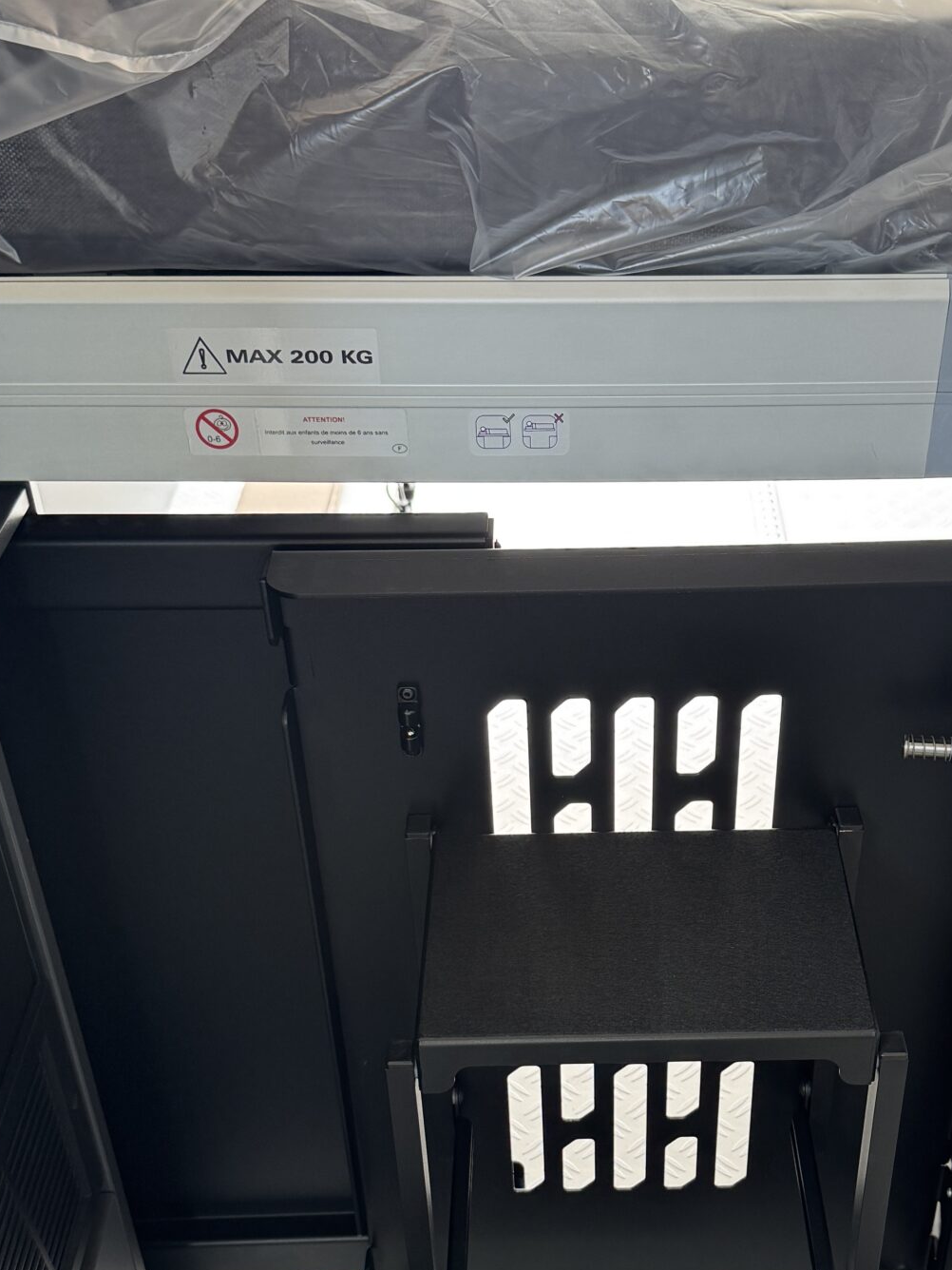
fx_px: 1687
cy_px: 896
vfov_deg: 40.5
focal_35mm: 46
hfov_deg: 31.4
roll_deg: +0.9
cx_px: 594
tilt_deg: -36.3
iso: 125
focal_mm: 6.76
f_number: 1.78
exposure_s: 1/121
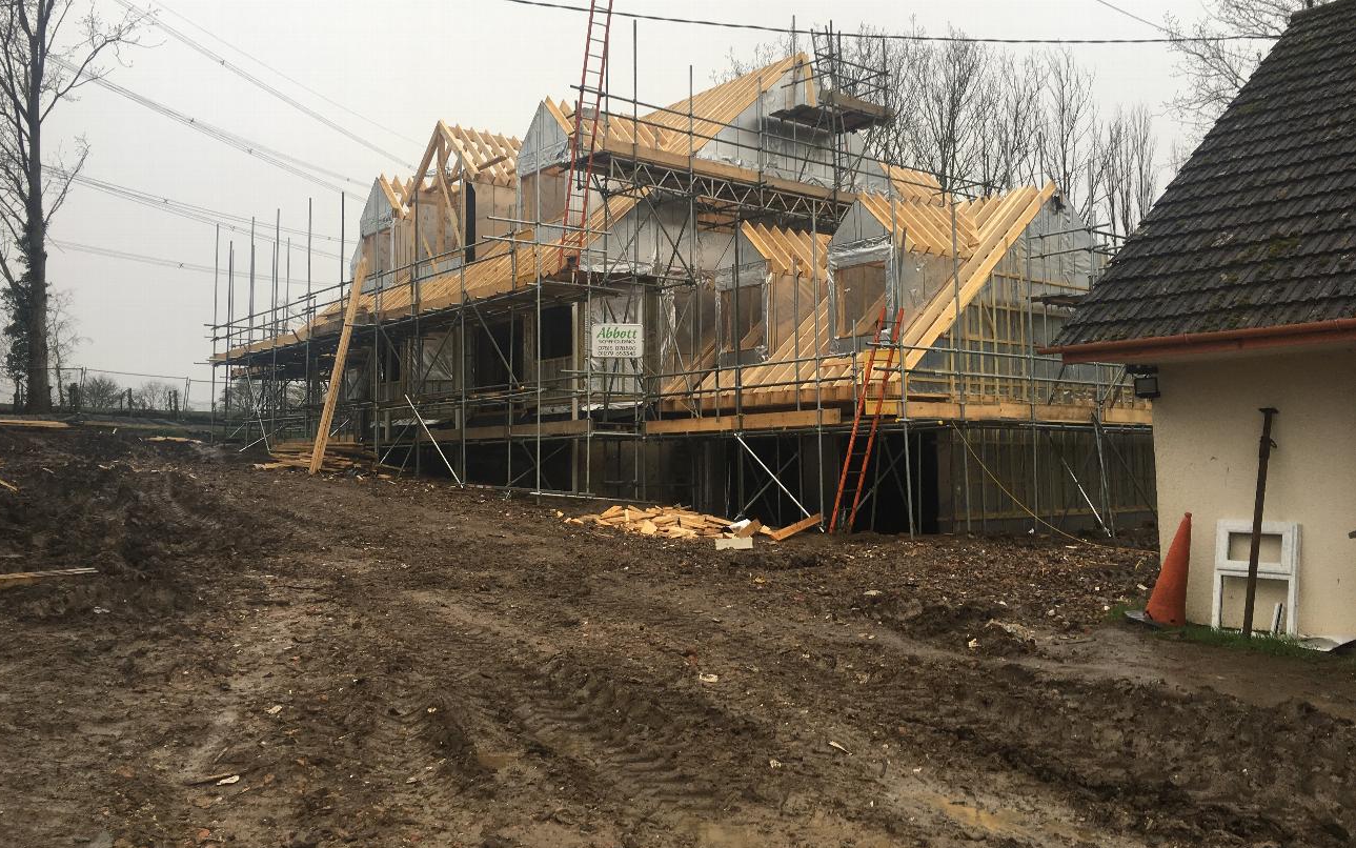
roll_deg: +0.5
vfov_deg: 40.5
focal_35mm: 31
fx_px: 1146
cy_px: 361
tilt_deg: +5.4
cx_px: 674
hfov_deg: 61.2
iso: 25
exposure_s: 1/100
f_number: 2.2
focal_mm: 4.15
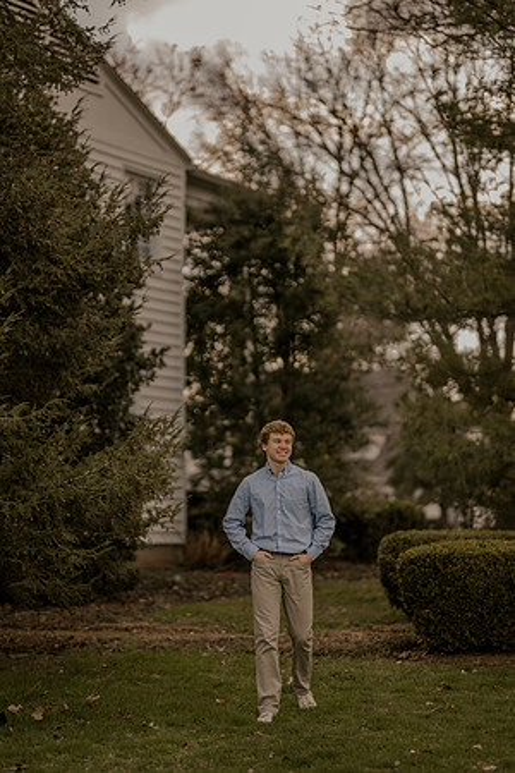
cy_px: 386
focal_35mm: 85
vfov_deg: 23.9
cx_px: 258
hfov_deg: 16.1
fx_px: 1824
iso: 100
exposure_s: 1/800
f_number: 1.4
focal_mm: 85
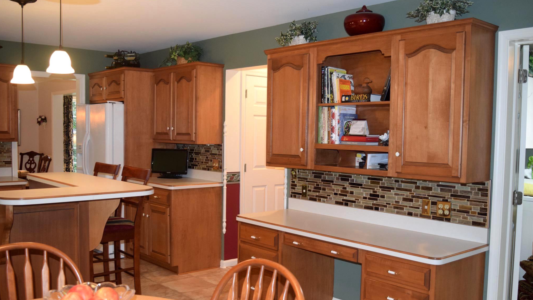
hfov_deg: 52.8
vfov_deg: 31.1
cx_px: 266
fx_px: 537
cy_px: 173
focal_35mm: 38
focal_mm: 24
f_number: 4
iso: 1100
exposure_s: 1/60
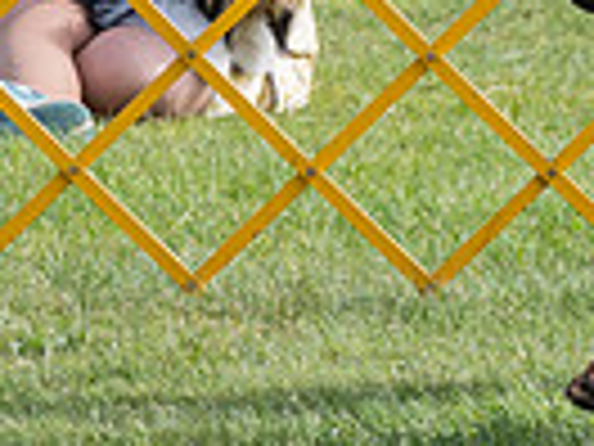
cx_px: 738
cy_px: -437
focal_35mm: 819
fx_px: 14054
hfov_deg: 2.4
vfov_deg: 1.8
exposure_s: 1/1250
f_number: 5.6
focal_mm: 147
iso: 320
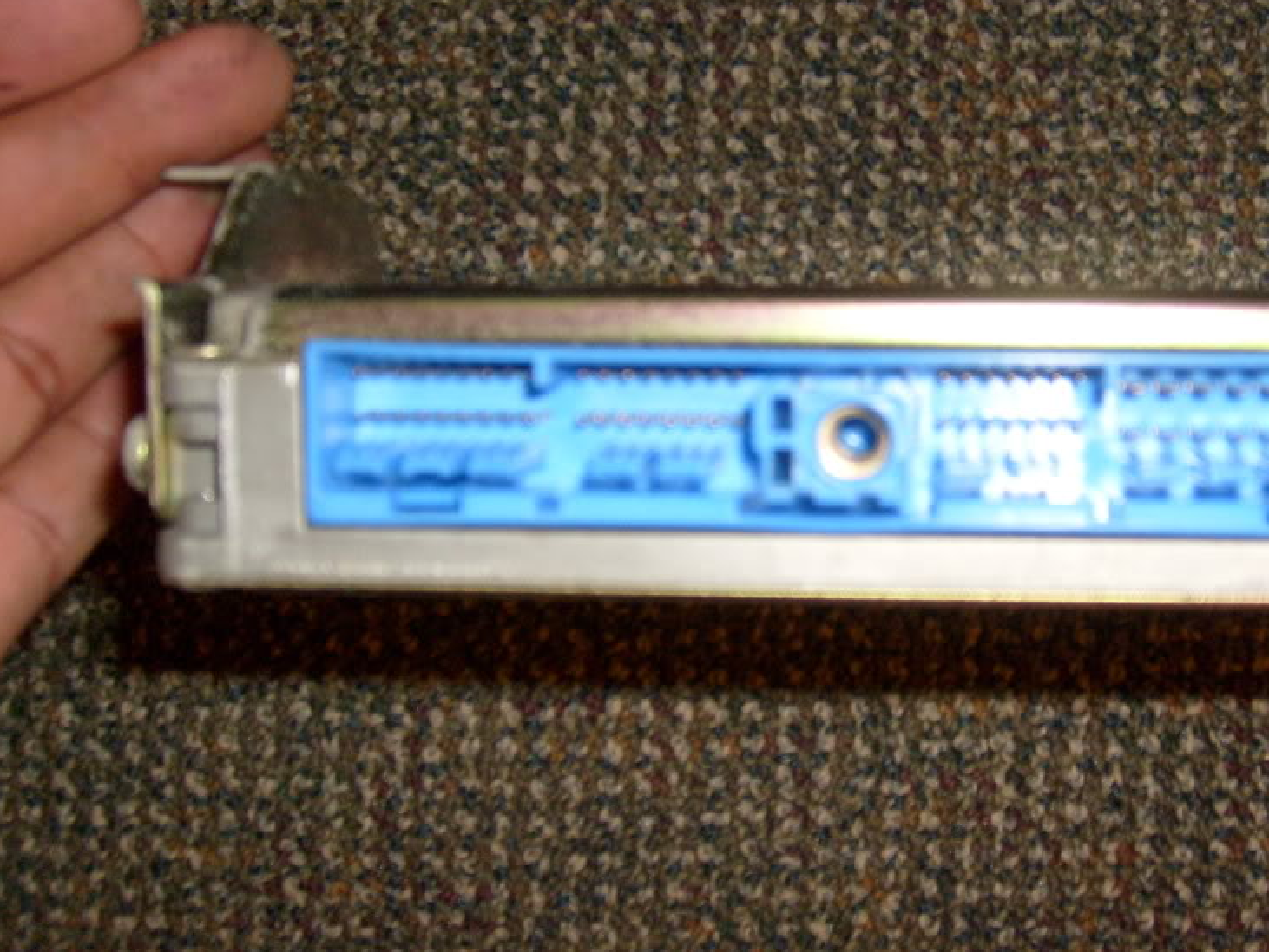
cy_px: 421
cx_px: 854
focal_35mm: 49
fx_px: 1797
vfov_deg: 29.7
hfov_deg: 38.4
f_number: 2.8
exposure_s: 1/45
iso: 100
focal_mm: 5.8
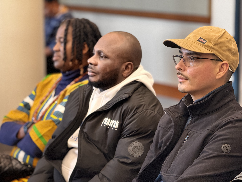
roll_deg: +0.7
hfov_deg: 16.4
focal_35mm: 120
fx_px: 839
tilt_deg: -9.5
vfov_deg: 12.3
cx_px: 121
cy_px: 91
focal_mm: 15.66
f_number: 2.8
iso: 500
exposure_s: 1/60
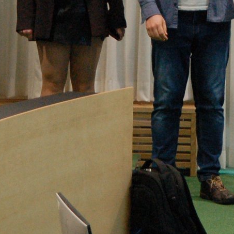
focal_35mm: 281
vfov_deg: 6.2
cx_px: 327
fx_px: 2149
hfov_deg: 6.2
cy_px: -28
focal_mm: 50
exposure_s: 1/125
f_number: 2.8
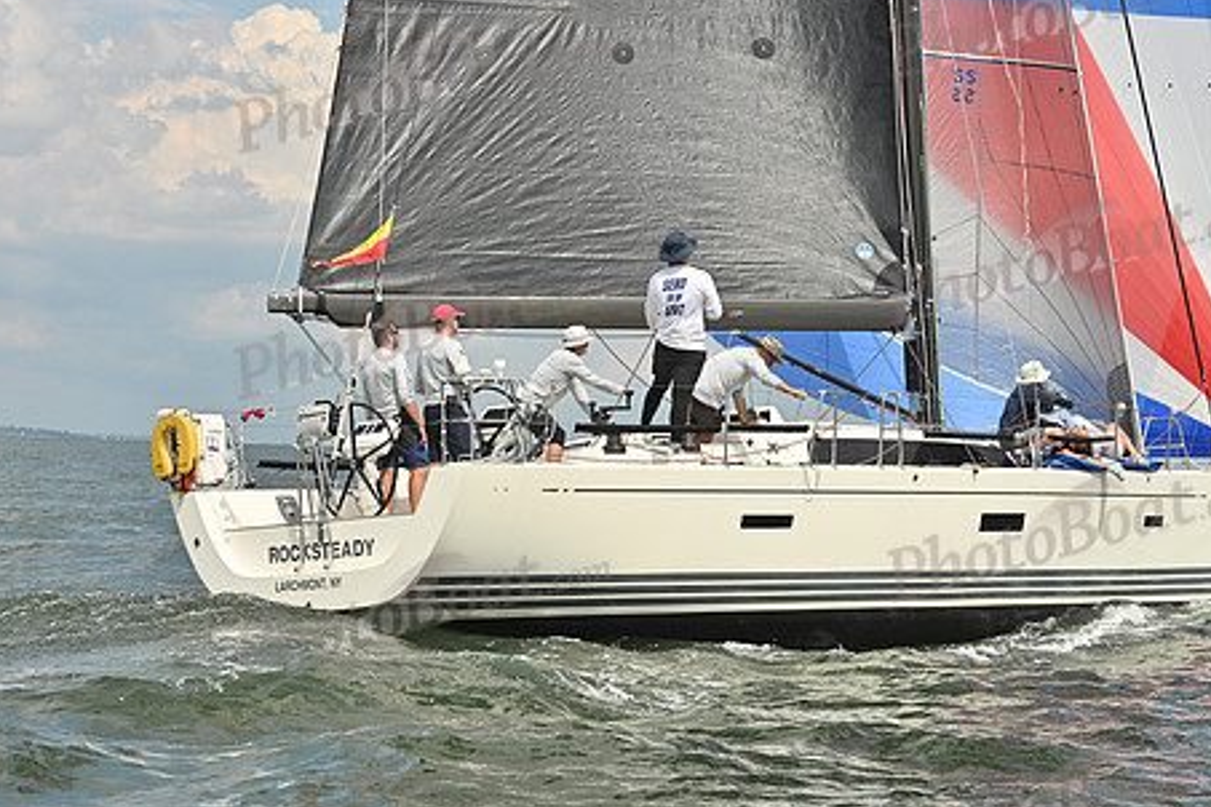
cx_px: 751
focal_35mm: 96
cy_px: 432
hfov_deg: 21.2
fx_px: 3229
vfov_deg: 14.3
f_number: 9
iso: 320
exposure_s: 1/1600
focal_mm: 75
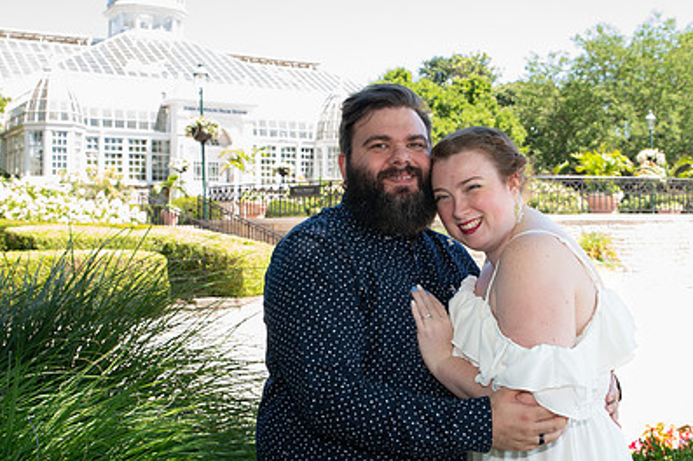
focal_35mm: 52
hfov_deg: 38.1
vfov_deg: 25.9
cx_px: 399
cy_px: 222
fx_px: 1000
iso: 500
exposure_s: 1/200
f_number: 5.6
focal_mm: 31
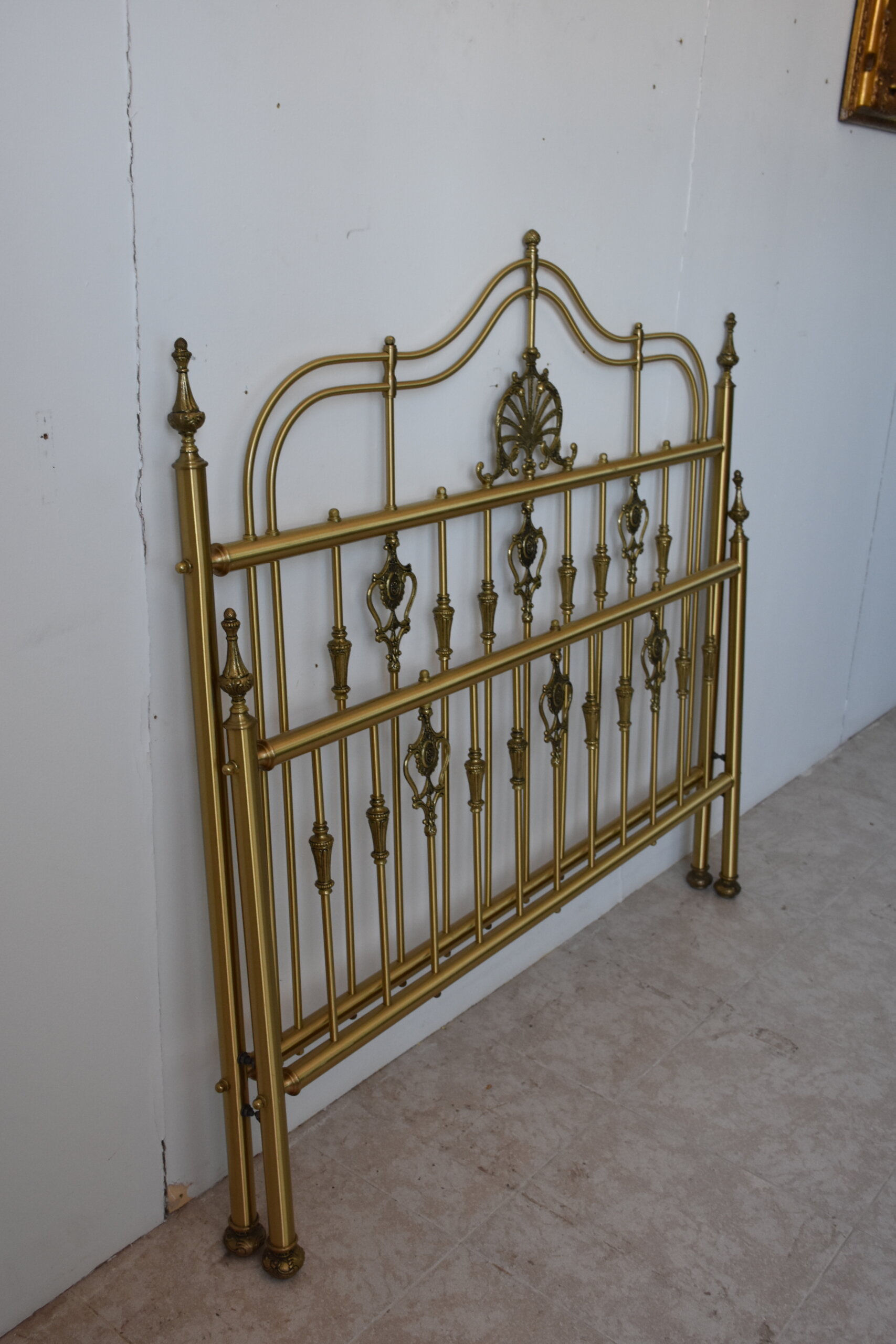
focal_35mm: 34
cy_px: 672
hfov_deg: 38.4
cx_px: 448
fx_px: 1288
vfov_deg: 55.1
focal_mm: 23
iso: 800
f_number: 5
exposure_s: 1/100
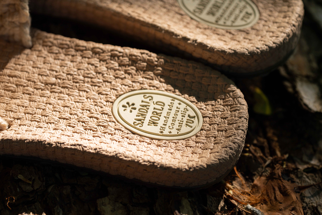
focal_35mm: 127
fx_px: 1136
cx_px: 161
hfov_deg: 16.1
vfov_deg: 10.8
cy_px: 108
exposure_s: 1/640
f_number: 4
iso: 200
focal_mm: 127
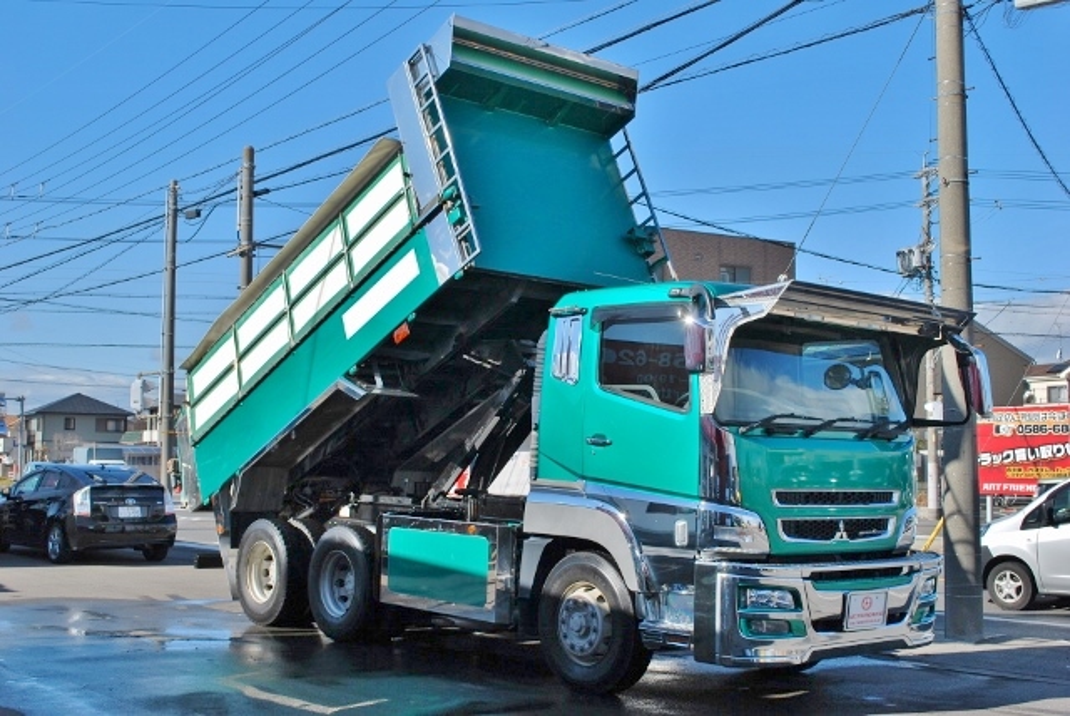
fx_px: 1294
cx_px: 535
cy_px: 358
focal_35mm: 44
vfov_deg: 30.9
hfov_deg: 44.9
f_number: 8
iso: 100
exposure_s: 1/250
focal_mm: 29
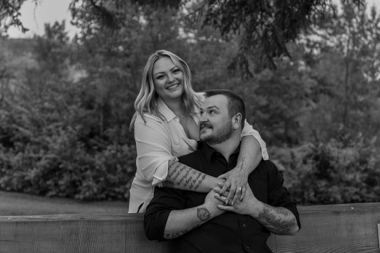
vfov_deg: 27.5
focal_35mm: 49
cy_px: 126
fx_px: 517
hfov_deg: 40.3
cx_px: 190
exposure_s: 1/800
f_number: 2.8
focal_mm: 49
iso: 400
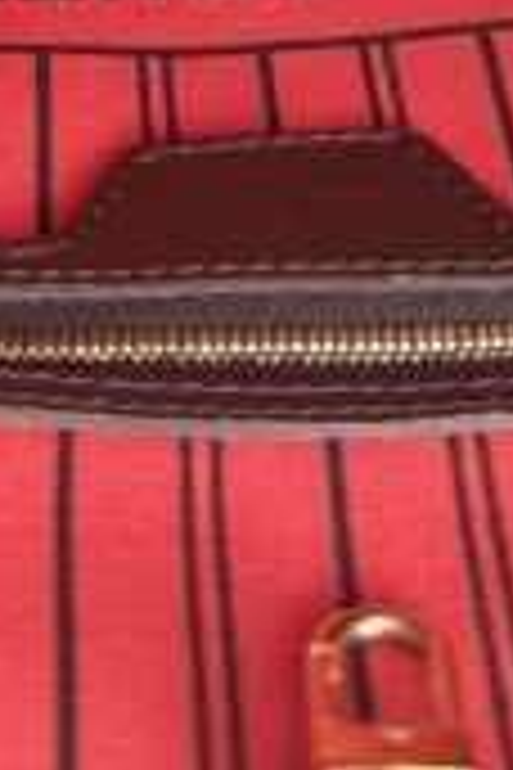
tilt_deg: -44.0
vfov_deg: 14.9
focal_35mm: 117
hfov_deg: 11.7
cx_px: 148
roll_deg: -0.3
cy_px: -666
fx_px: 2501
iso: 200
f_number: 1.78
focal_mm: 6.76
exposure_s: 1/60
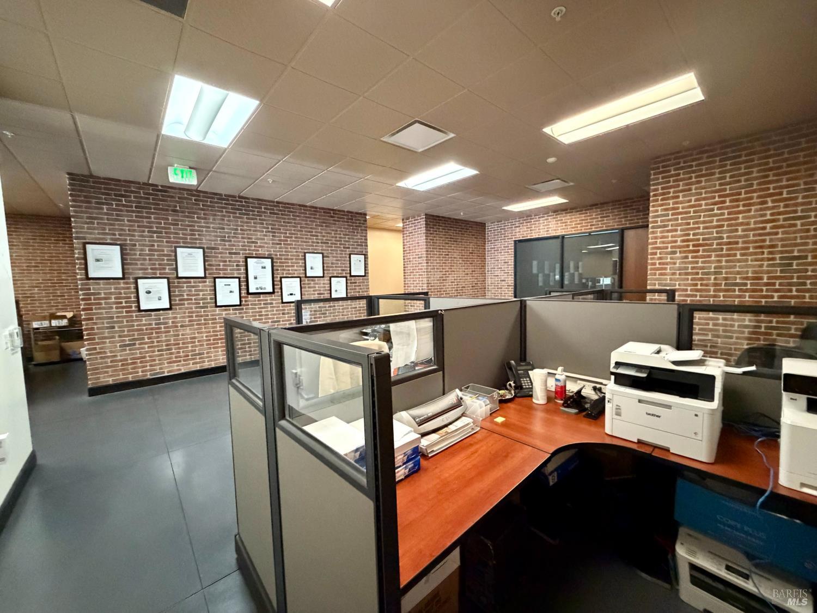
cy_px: 306
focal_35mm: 14
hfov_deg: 102.1
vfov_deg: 85.7
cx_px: 408
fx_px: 330
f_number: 2.2
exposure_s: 1/60
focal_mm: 2.22
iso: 1250
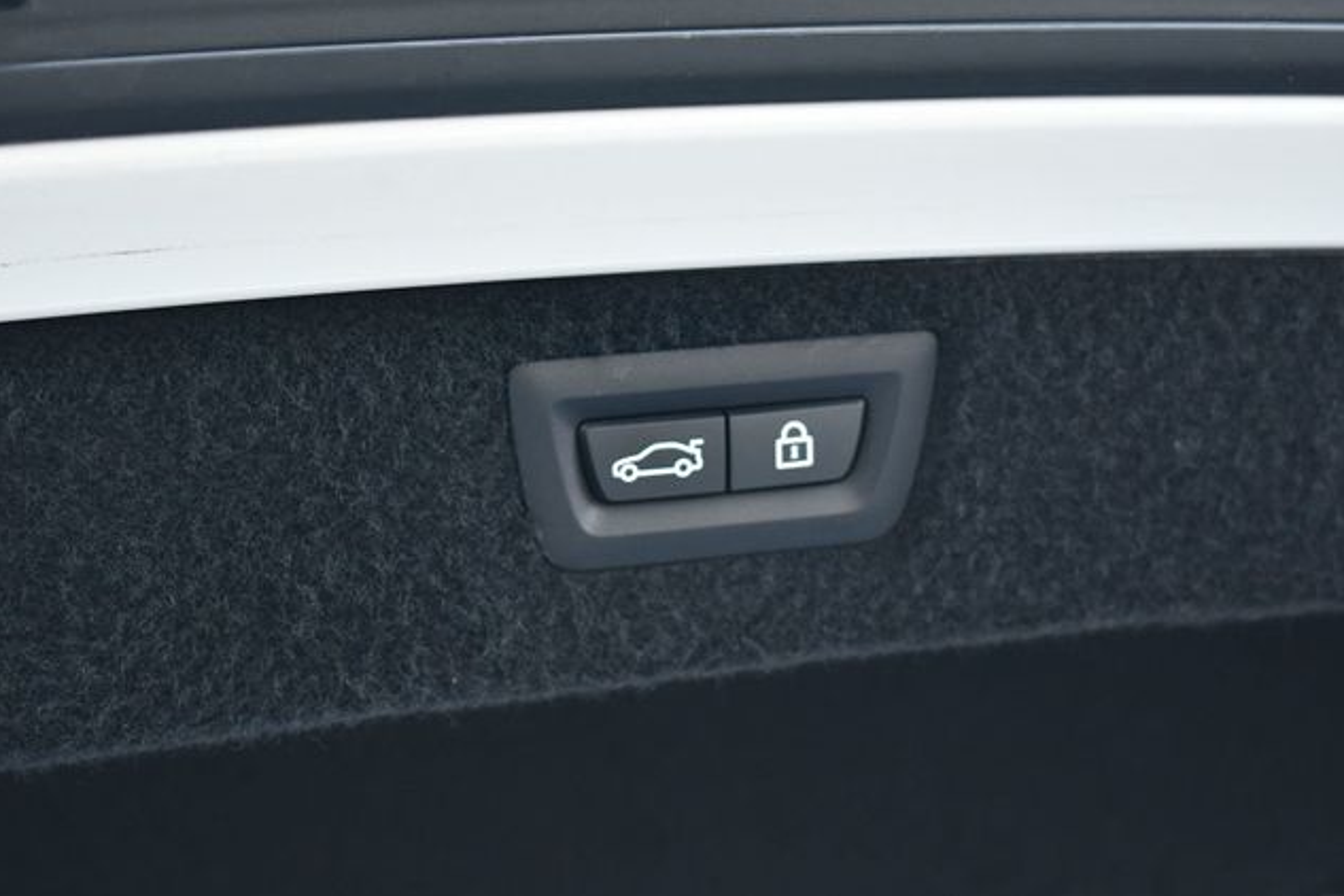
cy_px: 448
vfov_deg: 16.9
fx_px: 3024
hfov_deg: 25.1
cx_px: 671
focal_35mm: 81
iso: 800
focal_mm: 40
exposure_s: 1/125
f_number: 5
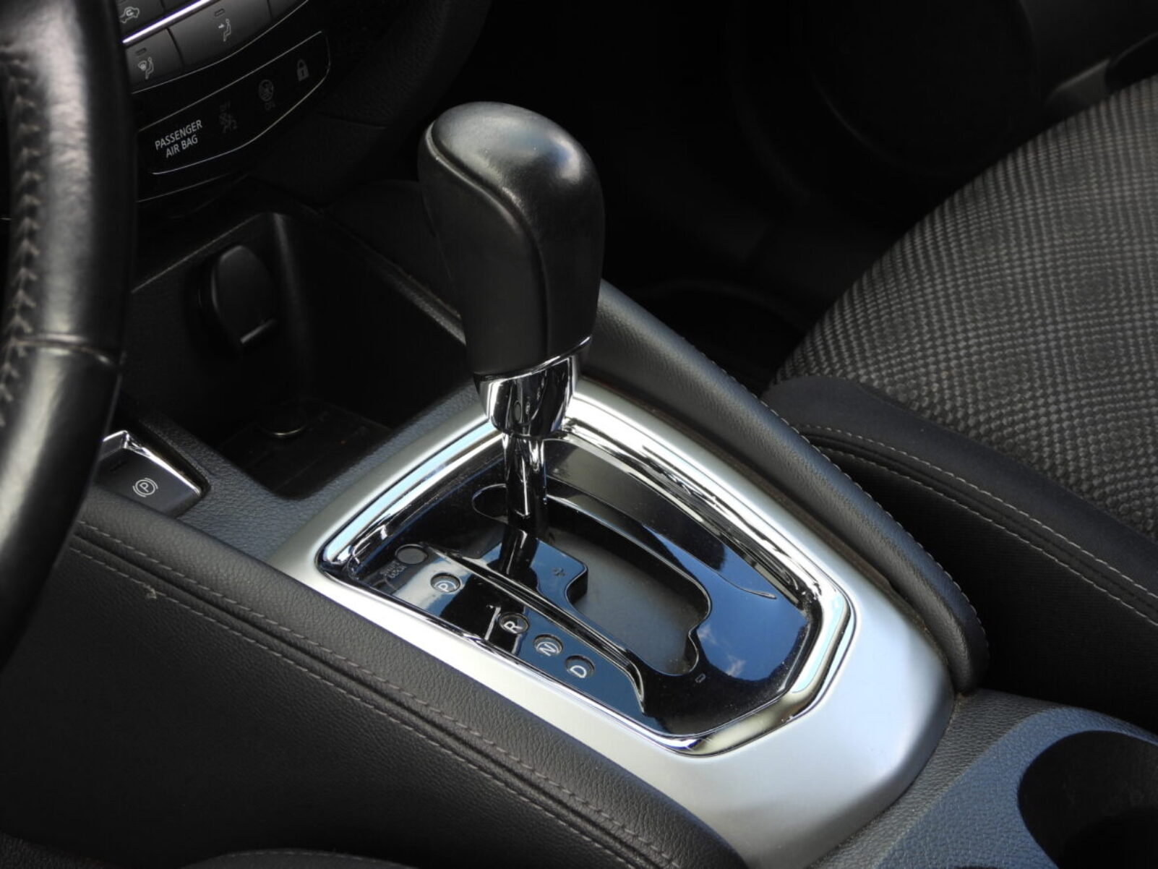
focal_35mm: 91
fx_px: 3045
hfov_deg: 21.5
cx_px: 579
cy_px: 434
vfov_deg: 16.2
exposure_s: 1/100
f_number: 3.5
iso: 100
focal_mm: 16.3
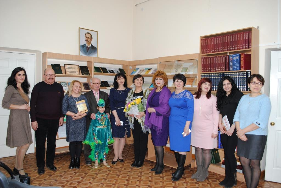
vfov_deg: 43.7
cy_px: 94
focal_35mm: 30
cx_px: 140
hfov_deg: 61.9
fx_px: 234
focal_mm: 20
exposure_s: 1/60
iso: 400
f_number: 5
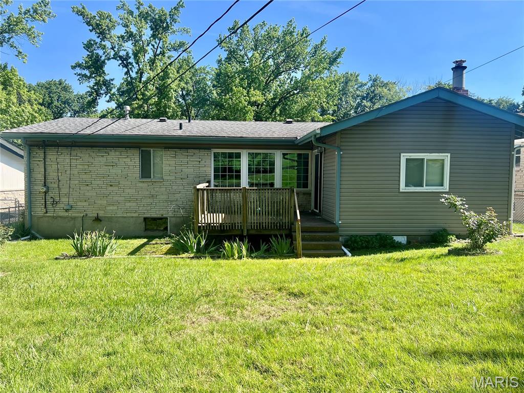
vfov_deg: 53.1
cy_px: 196
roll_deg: -0.6
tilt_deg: -3.4
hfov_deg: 67.3
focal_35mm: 26
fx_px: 394
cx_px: 262
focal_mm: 5.7
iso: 50
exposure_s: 1/1779
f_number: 1.5
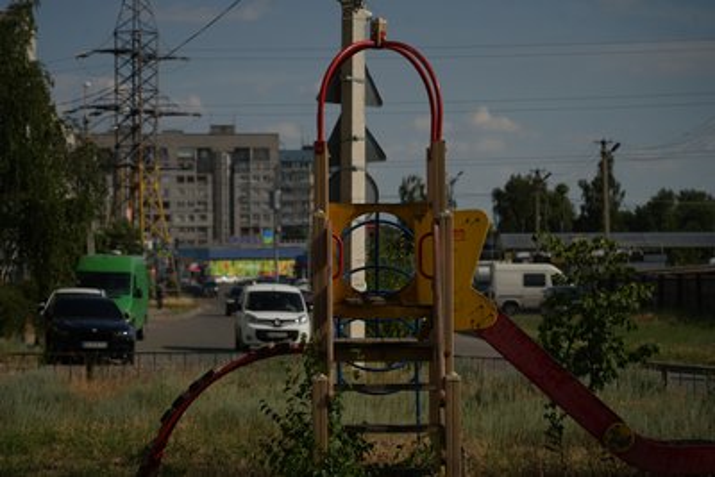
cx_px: 358
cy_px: 238
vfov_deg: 13.2
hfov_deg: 19.6
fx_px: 2066
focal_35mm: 104
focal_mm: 104
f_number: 4.5
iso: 100
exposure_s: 1/3200
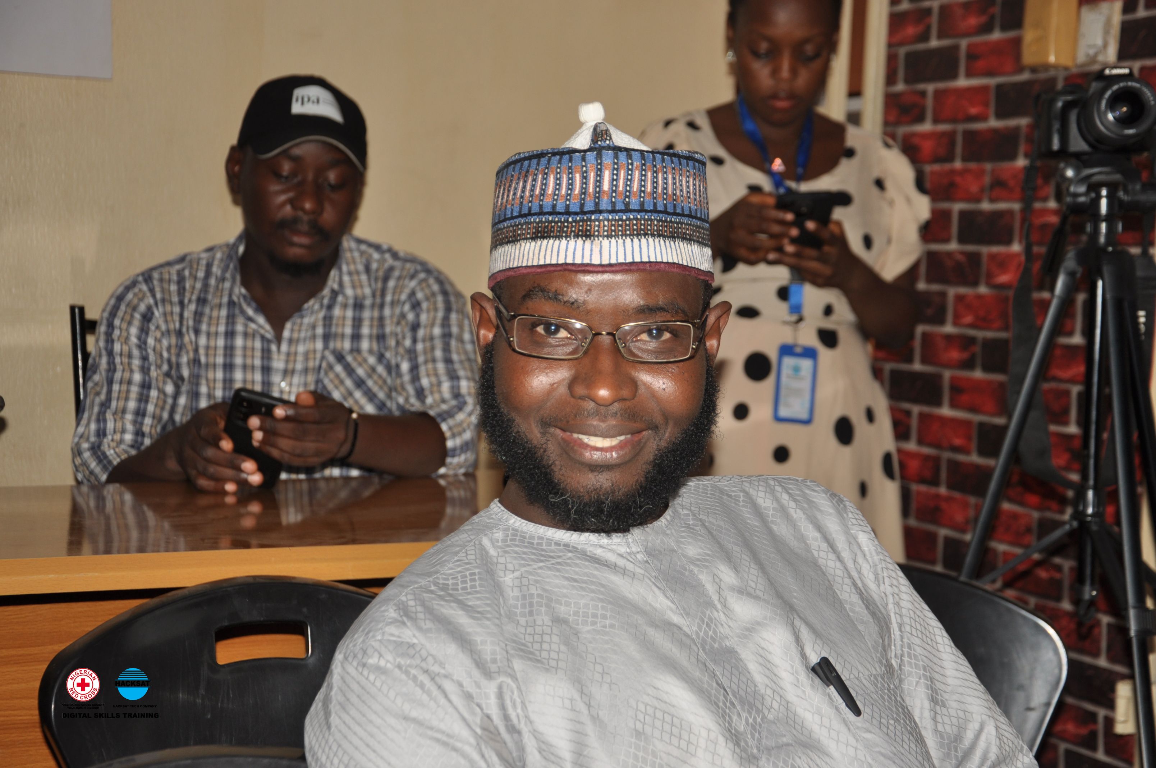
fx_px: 2405
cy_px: 384
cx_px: 578
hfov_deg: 27.0
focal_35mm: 75
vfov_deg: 18.1
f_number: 5
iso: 200
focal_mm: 50
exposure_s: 1/60
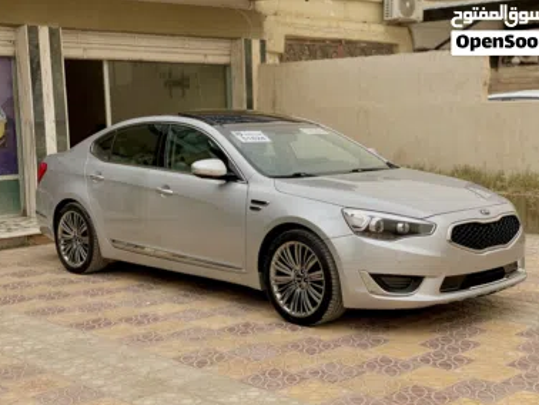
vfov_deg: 26.6
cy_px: 212
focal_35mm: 55
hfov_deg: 34.9
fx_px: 857
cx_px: 275
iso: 32
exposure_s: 1/1261
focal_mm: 6
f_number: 2
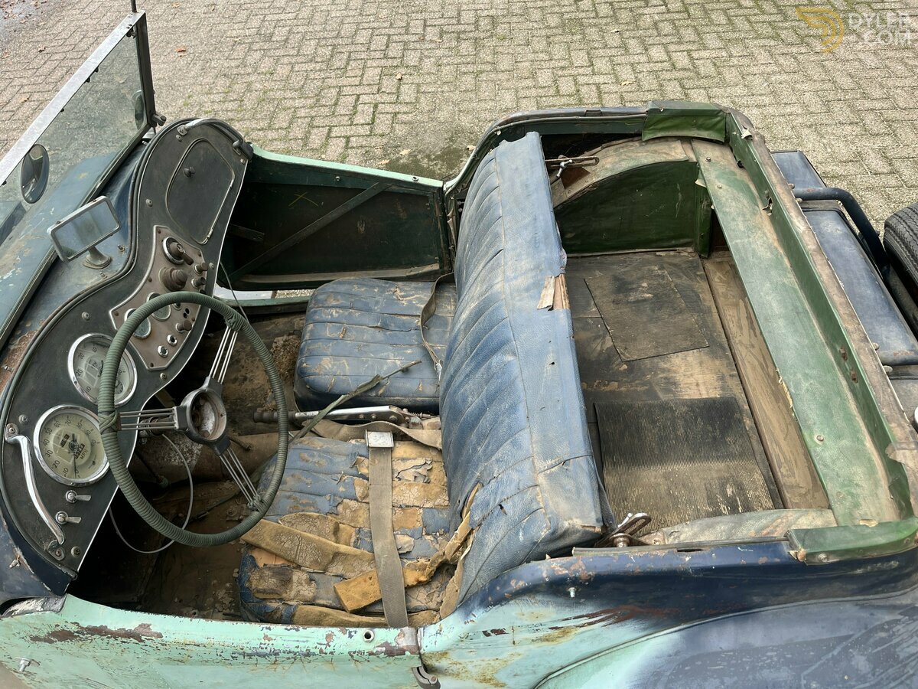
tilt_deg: -46.7
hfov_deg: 67.3
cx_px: 459
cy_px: 344
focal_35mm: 26
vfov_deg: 53.1
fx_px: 690
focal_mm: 5.1
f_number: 1.6
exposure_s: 1/228
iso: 40
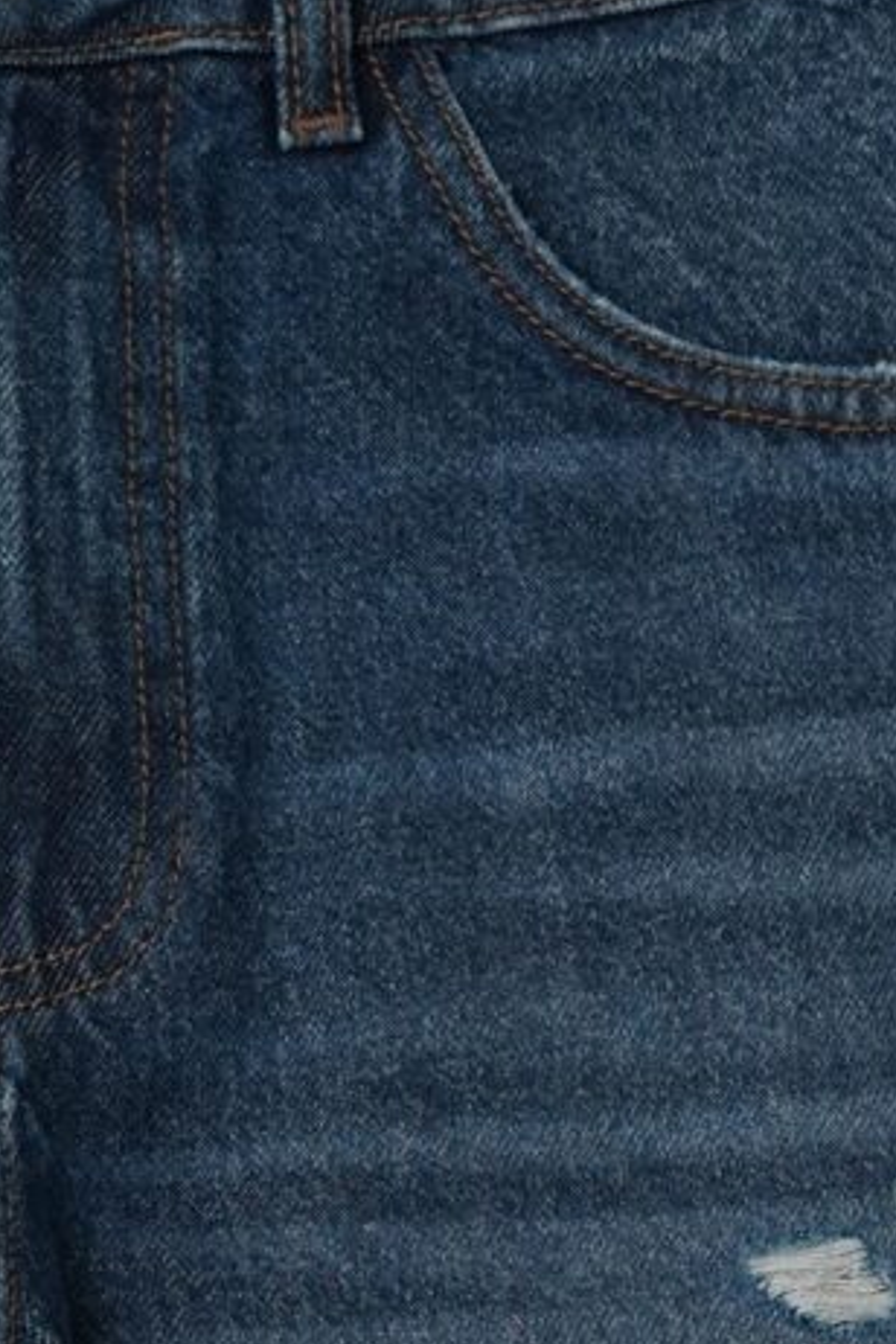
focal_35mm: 194
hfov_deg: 7.1
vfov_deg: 9.8
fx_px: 7242
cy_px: 2807
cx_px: 92
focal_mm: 35
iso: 400
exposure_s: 1/125
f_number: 4.5
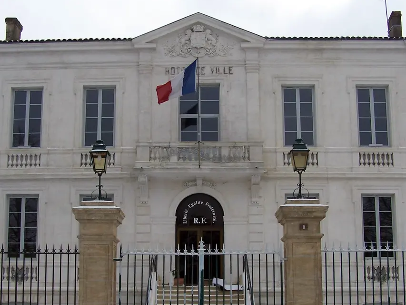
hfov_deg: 33.8
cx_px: 190
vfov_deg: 25.5
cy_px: 200
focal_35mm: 57
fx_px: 669
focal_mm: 6.3
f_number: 4
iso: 80
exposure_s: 1/750
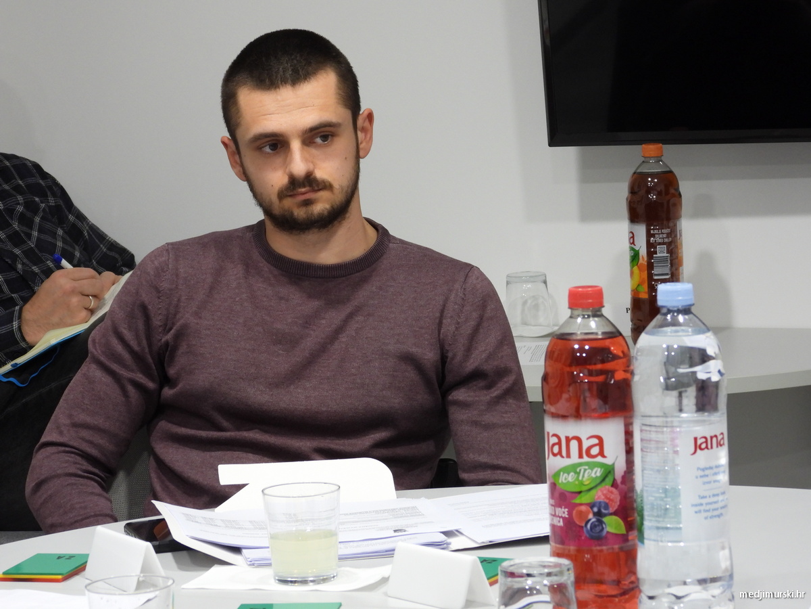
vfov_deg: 11.0
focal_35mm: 135
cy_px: 304
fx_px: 3163
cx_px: 406
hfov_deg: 14.6
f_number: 4
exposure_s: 1/30
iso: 400
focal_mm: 24.3
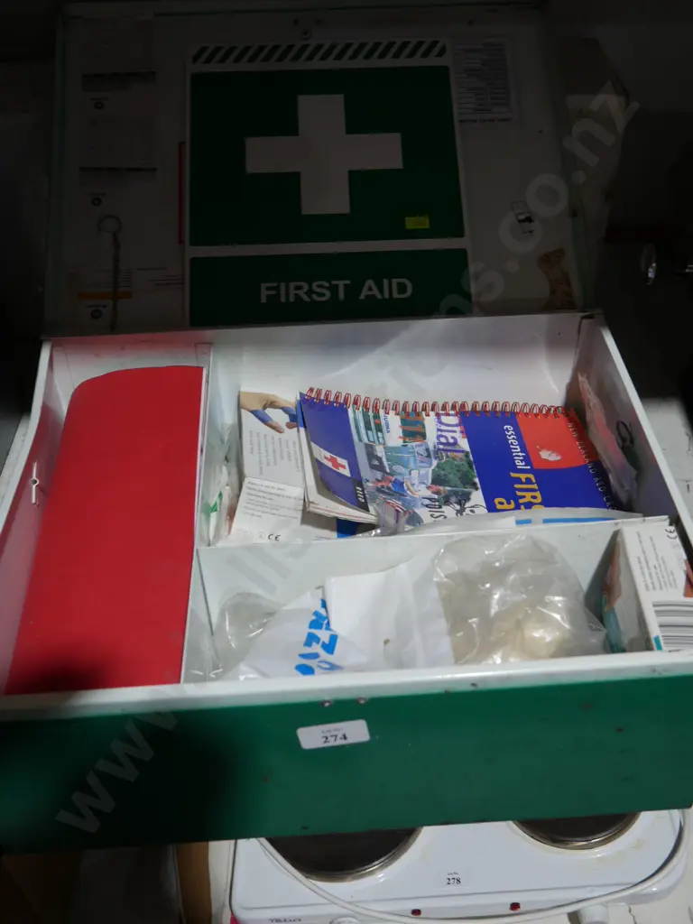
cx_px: 346
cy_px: 462
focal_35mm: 36
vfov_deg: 51.4
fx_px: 961
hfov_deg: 39.7
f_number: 4
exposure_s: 1/60
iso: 200
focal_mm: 18
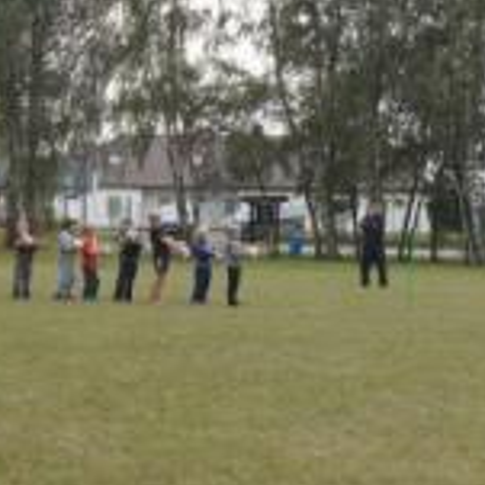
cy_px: 218
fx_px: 2097
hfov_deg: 13.1
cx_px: 418
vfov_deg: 13.2
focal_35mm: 132
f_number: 5.6
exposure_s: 1/160
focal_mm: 35
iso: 100
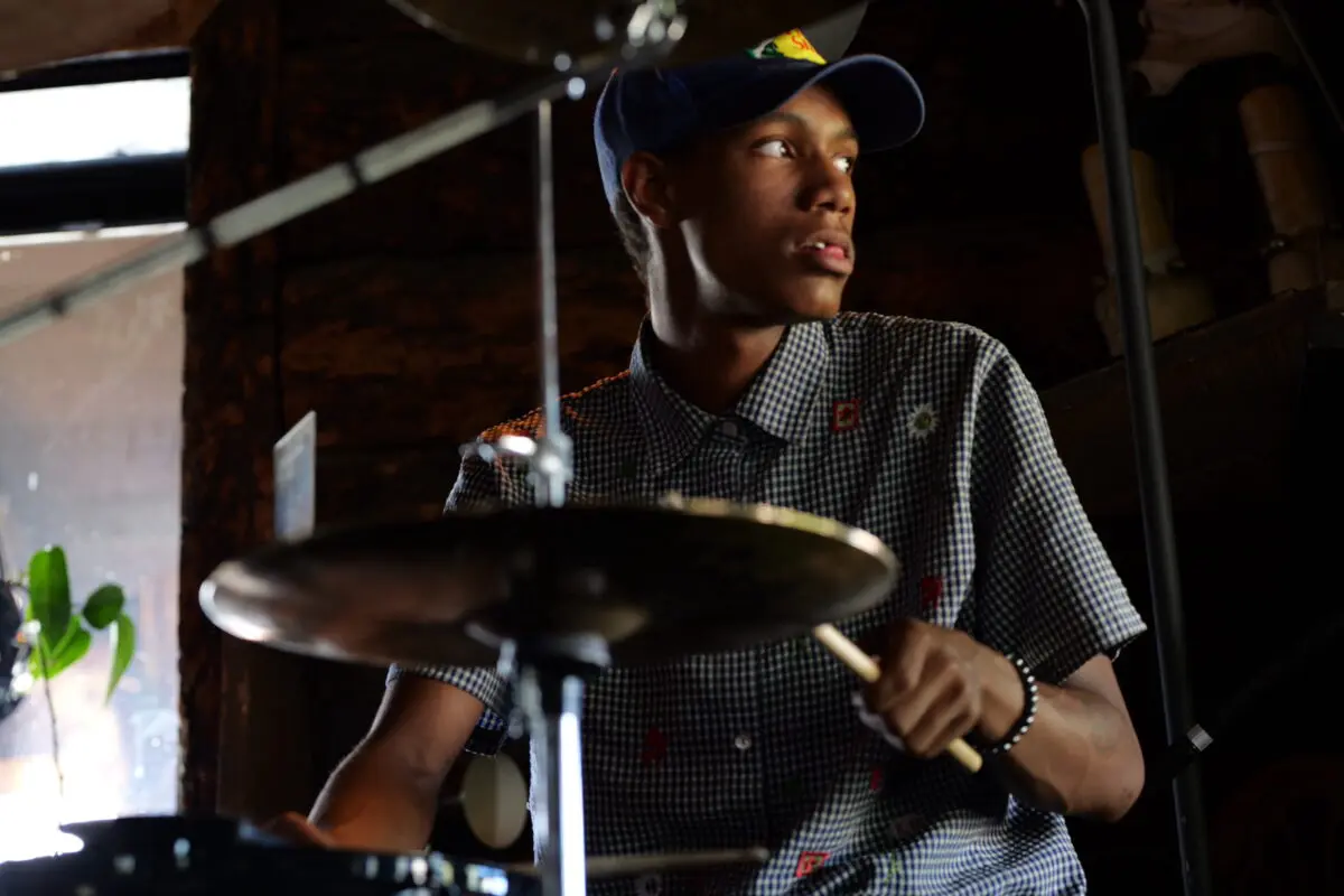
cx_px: 672
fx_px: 3173
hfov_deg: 23.9
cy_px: 448
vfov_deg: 16.1
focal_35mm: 85
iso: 800
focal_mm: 85
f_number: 4
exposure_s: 1/40
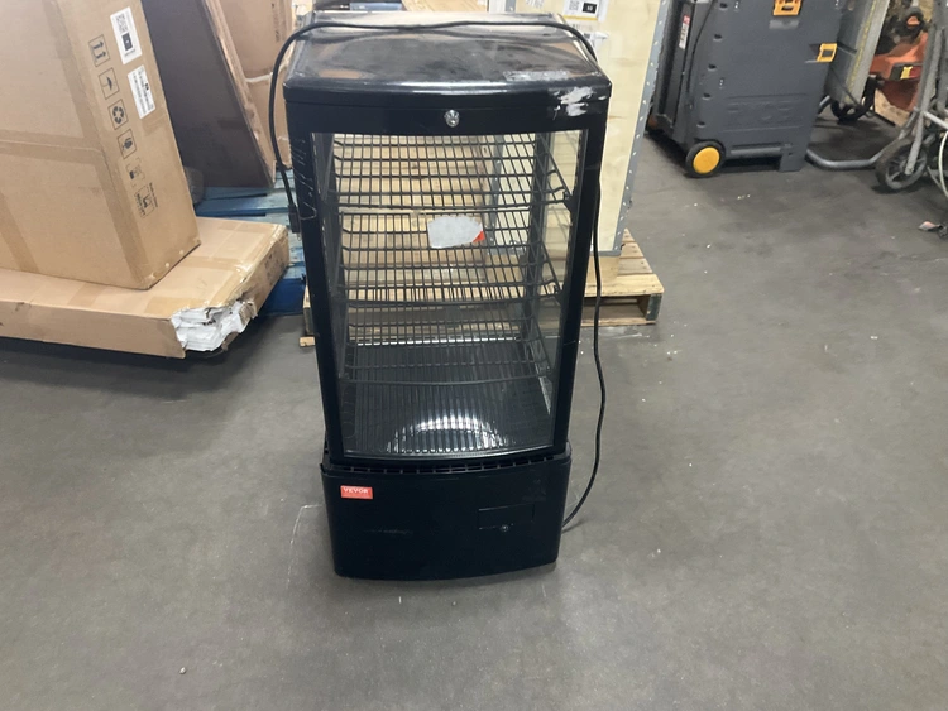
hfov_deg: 61.6
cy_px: 356
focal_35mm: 29
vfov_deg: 48.3
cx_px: 474
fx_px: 794
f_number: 1.8
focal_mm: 3
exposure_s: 1/40
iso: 250
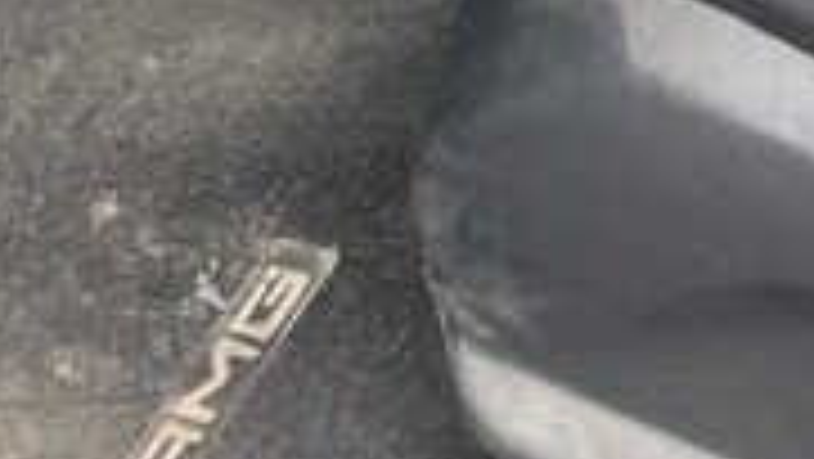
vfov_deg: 4.5
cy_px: -1539
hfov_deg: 8.6
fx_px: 5247
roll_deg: -4.2
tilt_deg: -23.2
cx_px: 1340
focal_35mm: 243
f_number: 1.8
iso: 32
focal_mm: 3.99
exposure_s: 1/172
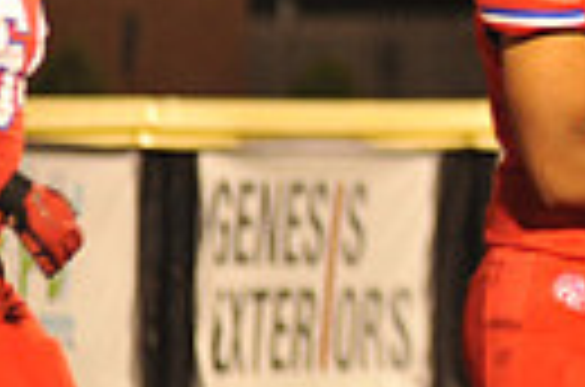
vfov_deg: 1.8
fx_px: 12320
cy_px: 40
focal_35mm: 760
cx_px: 1143
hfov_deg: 2.7
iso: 2000
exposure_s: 1/200
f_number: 3.2
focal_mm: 170
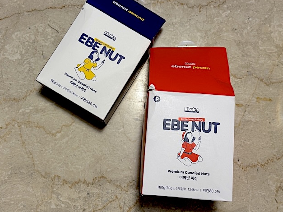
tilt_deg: -81.7
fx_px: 401
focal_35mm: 49
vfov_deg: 29.7
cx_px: 141
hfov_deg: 38.9
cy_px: 104
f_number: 1.78
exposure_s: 1/50
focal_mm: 6.76
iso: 50
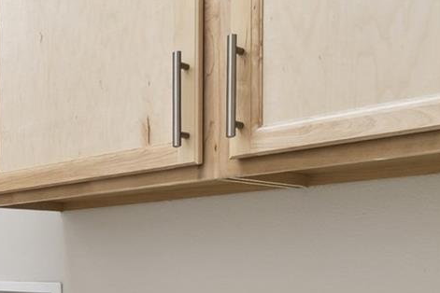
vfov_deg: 25.7
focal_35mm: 51
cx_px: -161
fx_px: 623
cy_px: 257
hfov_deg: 29.5
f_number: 7.1
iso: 100
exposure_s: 1/6
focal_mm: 10
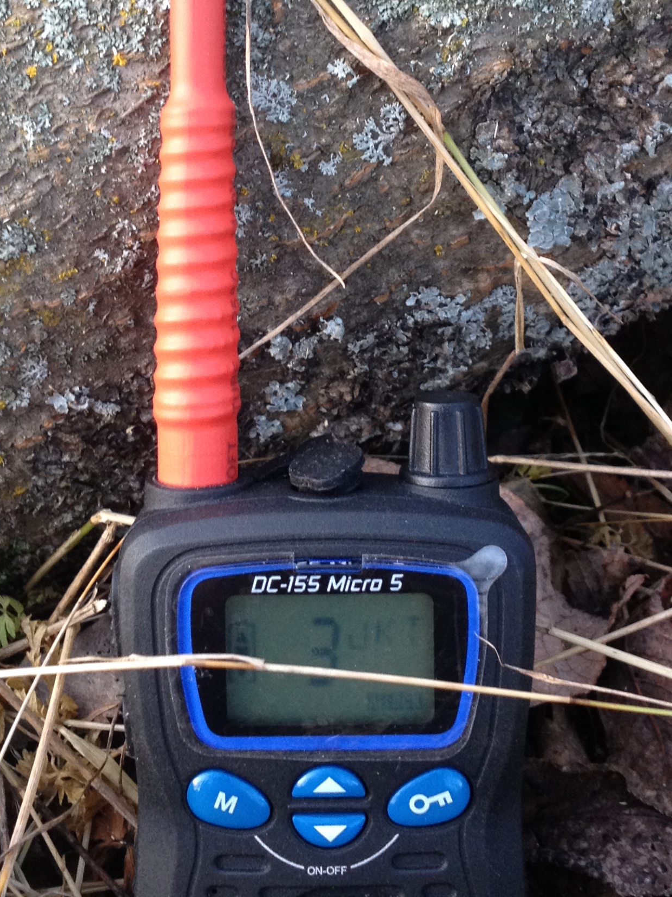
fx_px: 1786
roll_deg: -2.4
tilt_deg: -35.6
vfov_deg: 28.0
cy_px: 286
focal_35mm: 69
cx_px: 343
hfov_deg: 21.3
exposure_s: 1/20
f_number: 2.4
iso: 100
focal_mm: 4.28
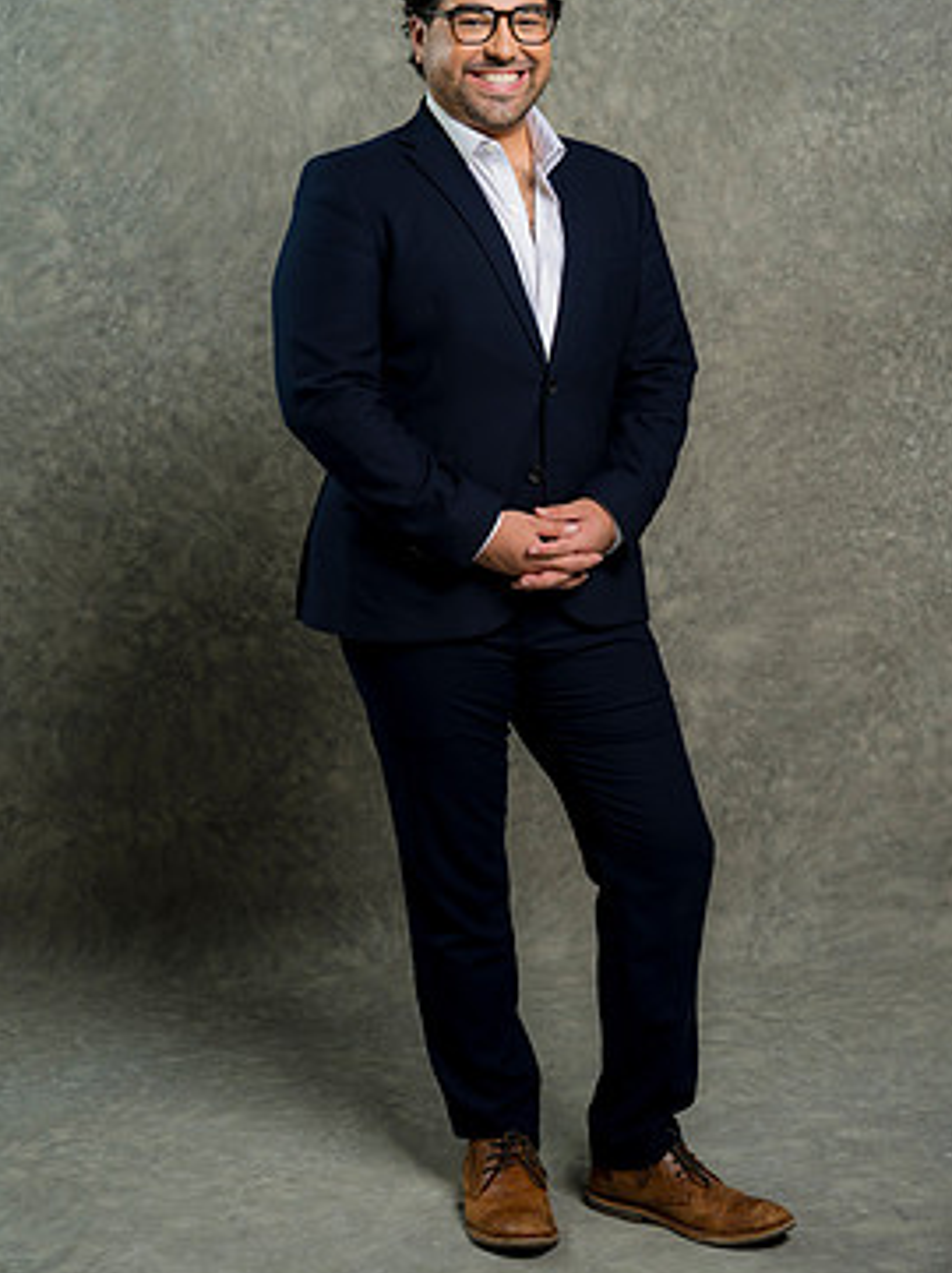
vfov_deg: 29.4
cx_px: 522
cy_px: 571
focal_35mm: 66
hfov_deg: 22.2
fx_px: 2424
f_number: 4
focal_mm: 55
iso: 125
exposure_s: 1/160
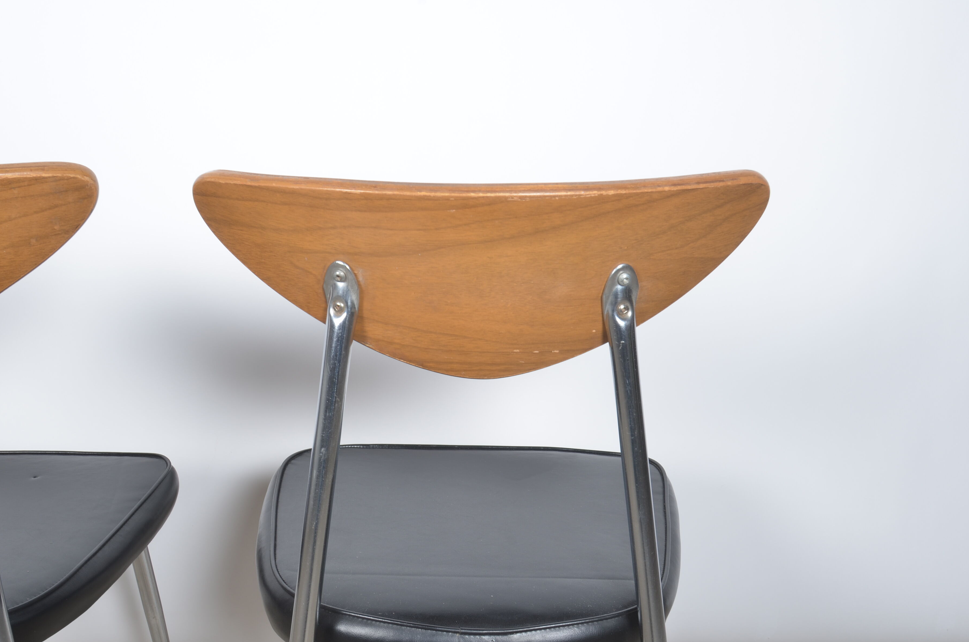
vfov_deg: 35.8
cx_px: 475
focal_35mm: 37
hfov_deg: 52.0
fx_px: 994
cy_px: 316
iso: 100
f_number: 11
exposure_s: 1/125
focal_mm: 24
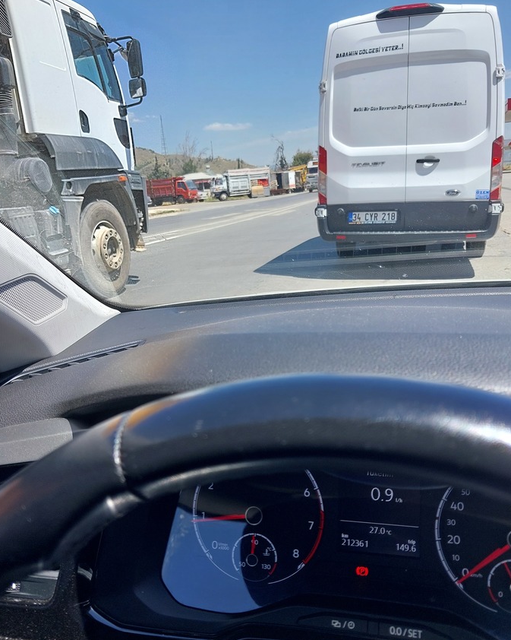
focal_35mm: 32
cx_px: 257
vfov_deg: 55.7
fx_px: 605
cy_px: 319
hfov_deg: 45.8
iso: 20
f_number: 1.8
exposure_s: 1/302
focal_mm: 4.6
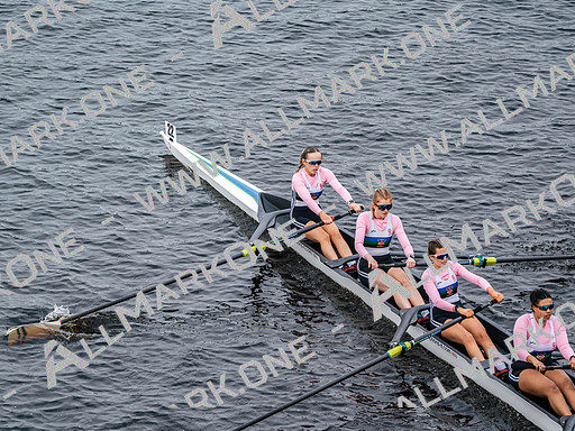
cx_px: 272
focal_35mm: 218
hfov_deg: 9.1
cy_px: 215
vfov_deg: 6.8
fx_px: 3621
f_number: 2.8
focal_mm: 200
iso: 320
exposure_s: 1/2000
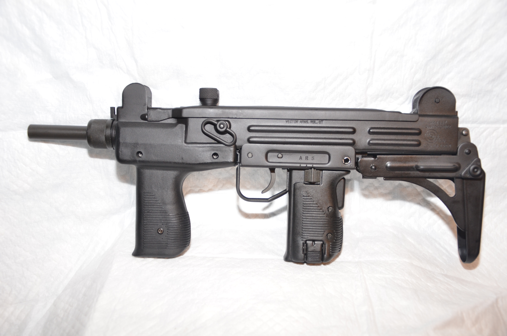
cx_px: 254
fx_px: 548
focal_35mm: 39
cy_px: 168
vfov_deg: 34.1
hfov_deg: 49.6
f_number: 4
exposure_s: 1/60
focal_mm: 26
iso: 800
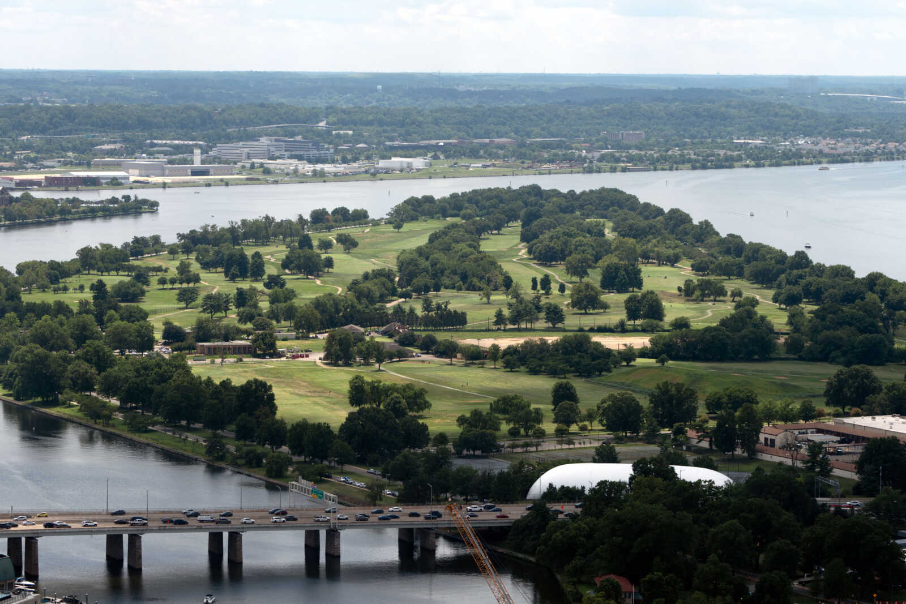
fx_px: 3096
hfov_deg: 16.7
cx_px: 453
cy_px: 302
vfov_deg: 11.1
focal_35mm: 123
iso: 200
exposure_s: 1/1600
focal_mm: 123
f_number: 5
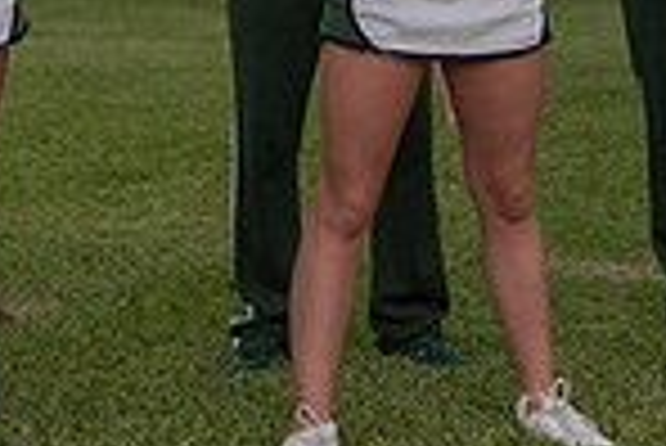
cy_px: -363
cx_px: 472
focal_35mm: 149
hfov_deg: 13.7
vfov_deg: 8.8
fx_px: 2759
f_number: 3.2
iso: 2000
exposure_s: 1/1600
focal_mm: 38
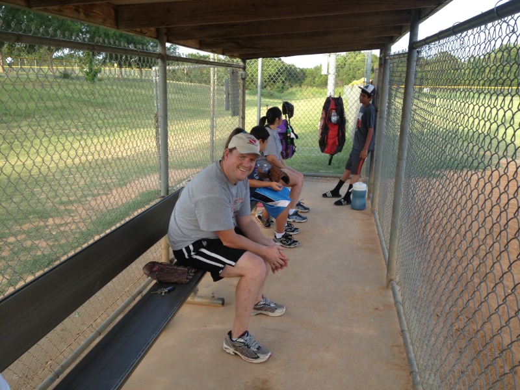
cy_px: 195
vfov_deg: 40.7
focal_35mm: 35
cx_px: 260
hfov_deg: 52.6
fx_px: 526
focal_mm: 4.28
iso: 50
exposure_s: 1/199
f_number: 2.4
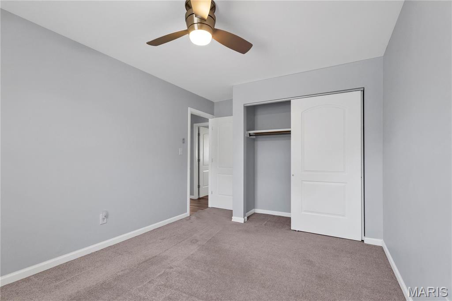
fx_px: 201
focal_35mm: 16
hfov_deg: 96.8
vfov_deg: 73.7
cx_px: 226
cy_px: 150
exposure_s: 1/30
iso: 500
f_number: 6.3
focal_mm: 16
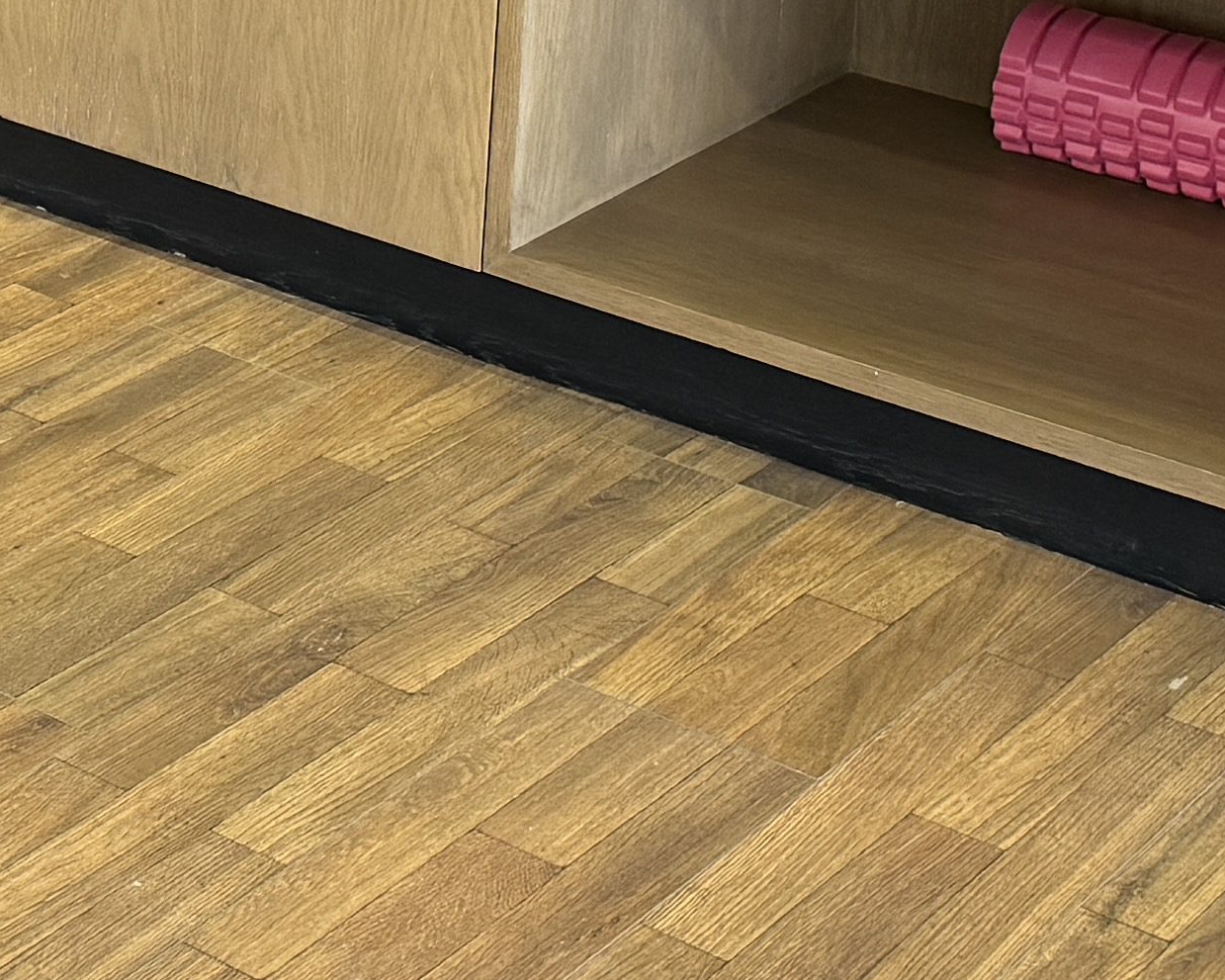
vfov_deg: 13.8
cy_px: -211
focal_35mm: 108
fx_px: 3915
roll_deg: -1.0
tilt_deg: -16.4
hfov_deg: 17.1
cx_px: -156
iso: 200
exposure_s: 1/73
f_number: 1.78
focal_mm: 6.86
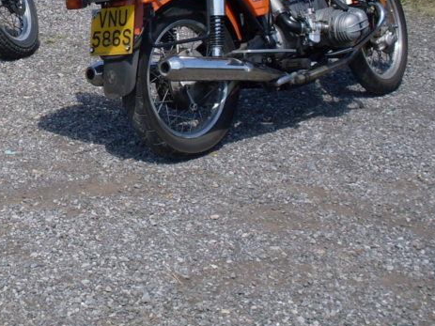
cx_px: 38
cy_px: 8
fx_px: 1055
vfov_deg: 17.2
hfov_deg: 22.7
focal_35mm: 84
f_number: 8.4
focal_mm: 6.3
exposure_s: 1/180
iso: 80
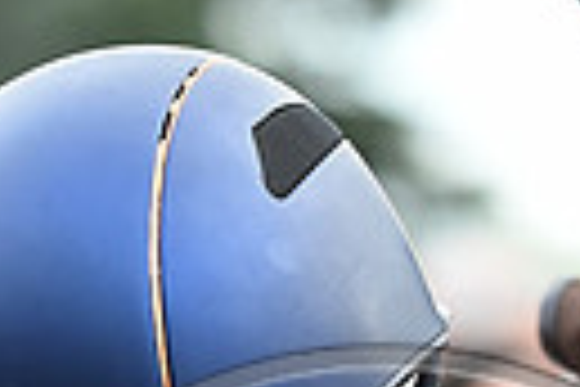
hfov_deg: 3.1
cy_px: 747
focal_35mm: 675
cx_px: 333
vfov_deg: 2.0
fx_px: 10874
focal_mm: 150
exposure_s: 1/1000
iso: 2200
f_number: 4.5
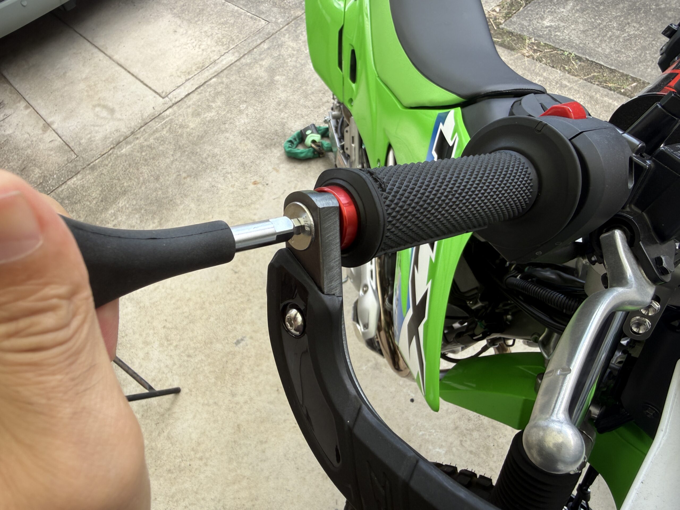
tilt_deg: -55.4
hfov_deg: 71.6
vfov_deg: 56.8
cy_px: 255
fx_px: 471
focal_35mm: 24
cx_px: 340
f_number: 2.2
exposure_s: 1/150
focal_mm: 2.22
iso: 40
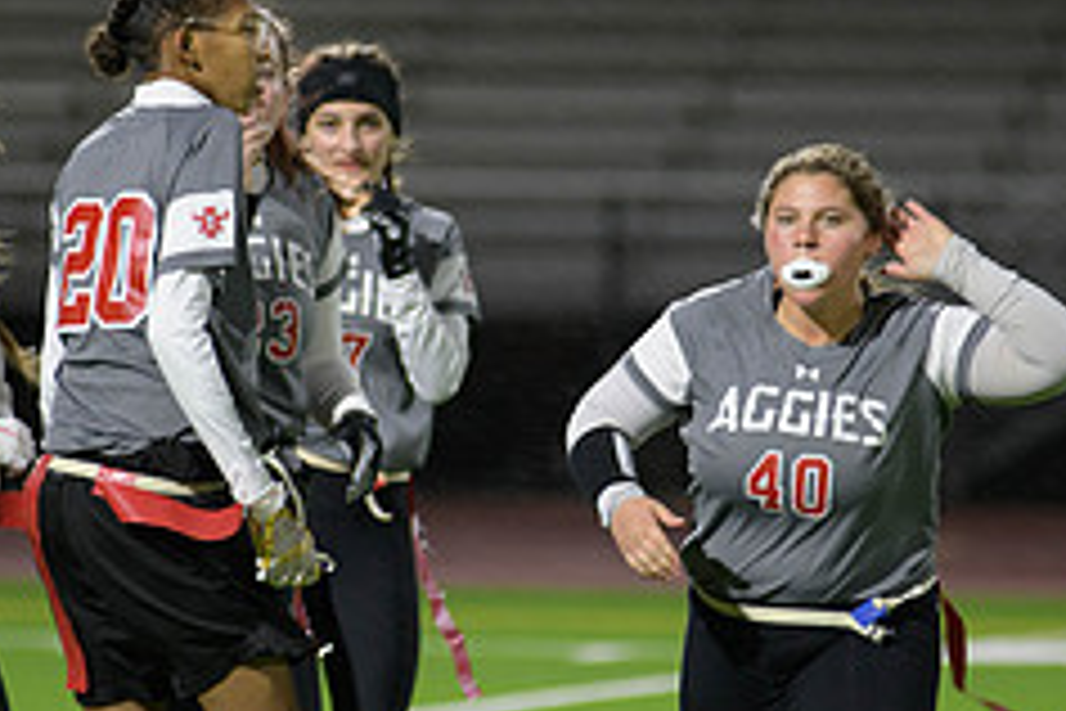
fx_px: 14508
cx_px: 531
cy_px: 281
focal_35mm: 490
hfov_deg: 4.2
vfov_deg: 2.8
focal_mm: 200
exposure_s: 1/200
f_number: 2.8
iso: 1100
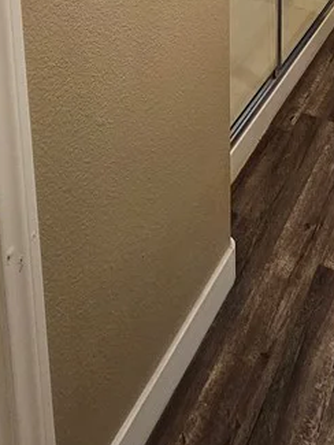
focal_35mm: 41
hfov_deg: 34.0
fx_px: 527
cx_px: 272
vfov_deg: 30.3
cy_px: -193
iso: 125
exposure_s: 1/60
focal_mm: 2.2
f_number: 2.2
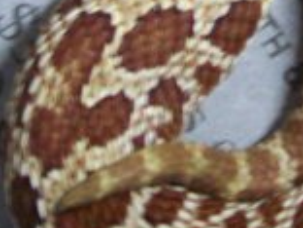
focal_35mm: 185
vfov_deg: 7.9
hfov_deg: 10.7
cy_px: -129
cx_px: 247
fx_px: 1619
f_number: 2.7
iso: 160
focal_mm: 6
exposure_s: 1/8
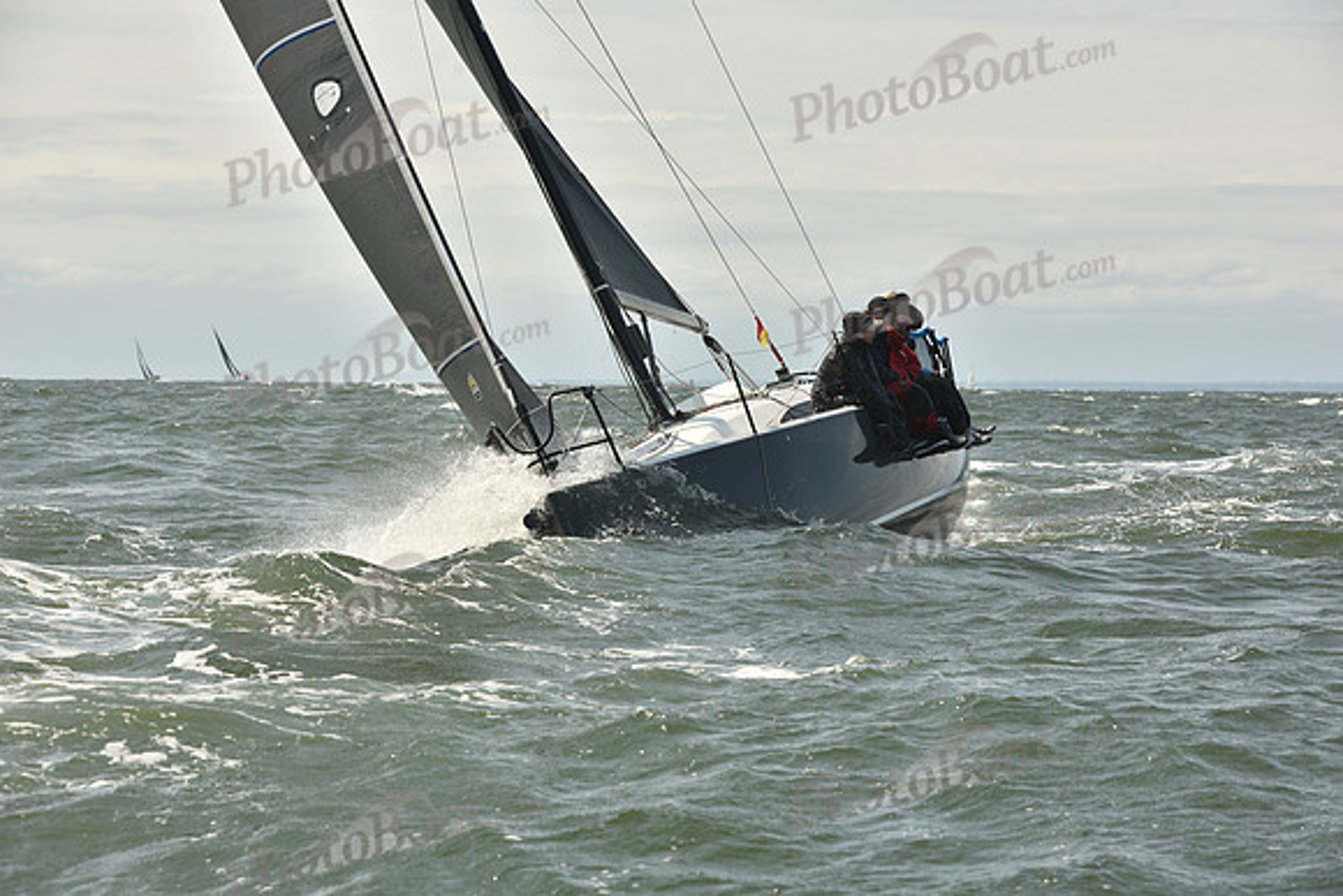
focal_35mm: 130
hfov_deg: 15.8
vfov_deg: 10.6
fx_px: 4851
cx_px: 672
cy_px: 448
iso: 250
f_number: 9
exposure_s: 1/800
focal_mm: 130
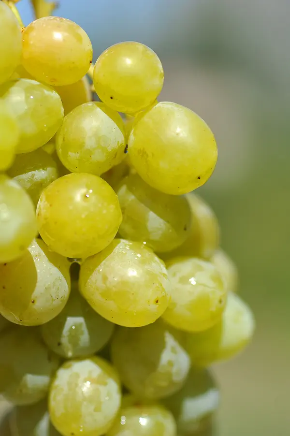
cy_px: 218
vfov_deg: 19.5
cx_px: 145
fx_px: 1271
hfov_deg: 13.0
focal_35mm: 105
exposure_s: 1/1600
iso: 250
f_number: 5.6
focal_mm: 105
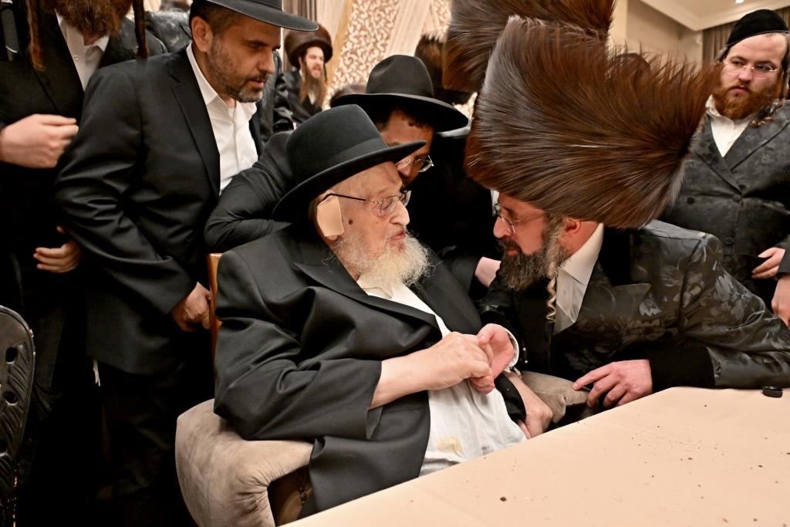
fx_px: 527
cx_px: 395
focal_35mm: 24
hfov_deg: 73.7
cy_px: 264
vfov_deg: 53.1
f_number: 4
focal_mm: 24
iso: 1600
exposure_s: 1/200
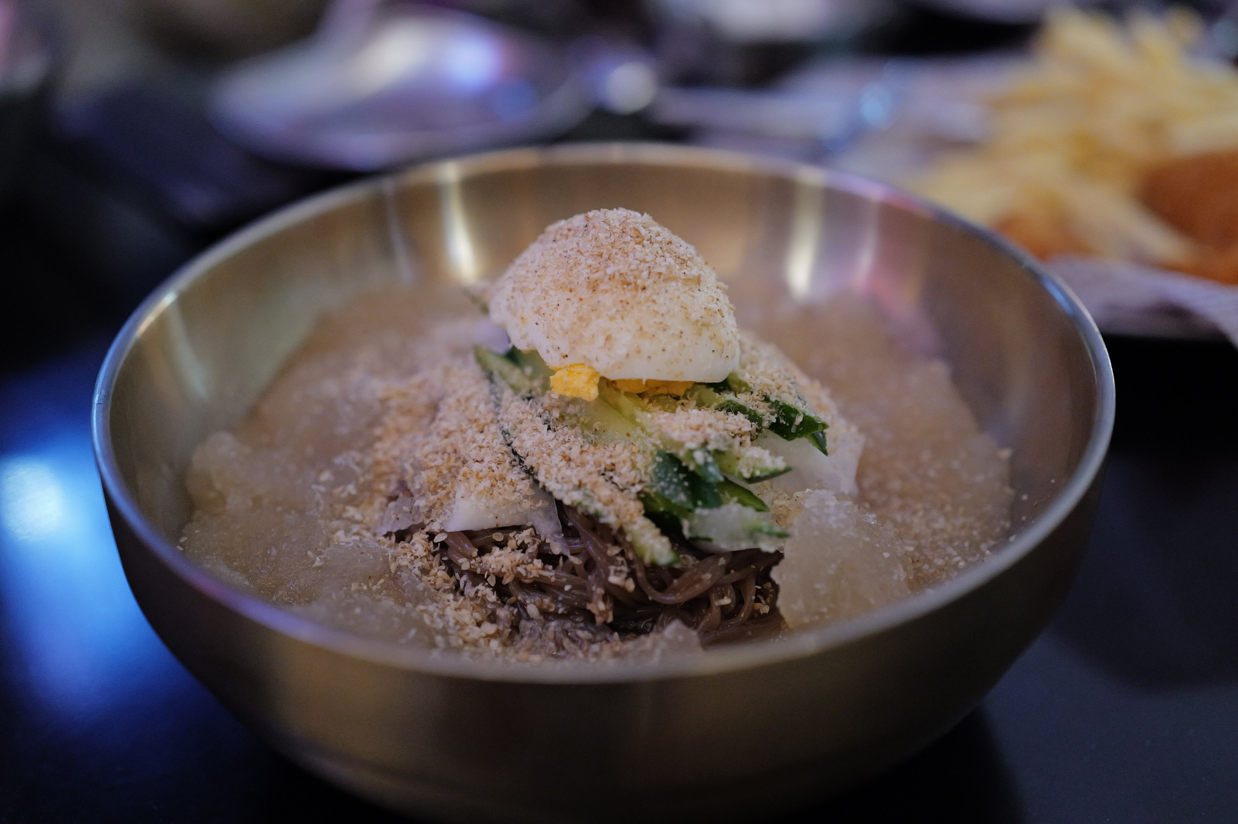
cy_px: 412
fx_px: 1478
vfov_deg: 31.2
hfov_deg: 45.5
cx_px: 619
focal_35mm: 43
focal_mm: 43
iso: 6400
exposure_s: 1/60
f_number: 2.8
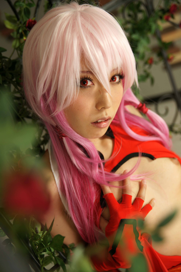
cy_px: 136
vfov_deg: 48.5
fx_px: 302
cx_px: 90
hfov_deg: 33.4
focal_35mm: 40
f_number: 2.8
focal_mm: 40
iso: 200
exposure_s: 1/100
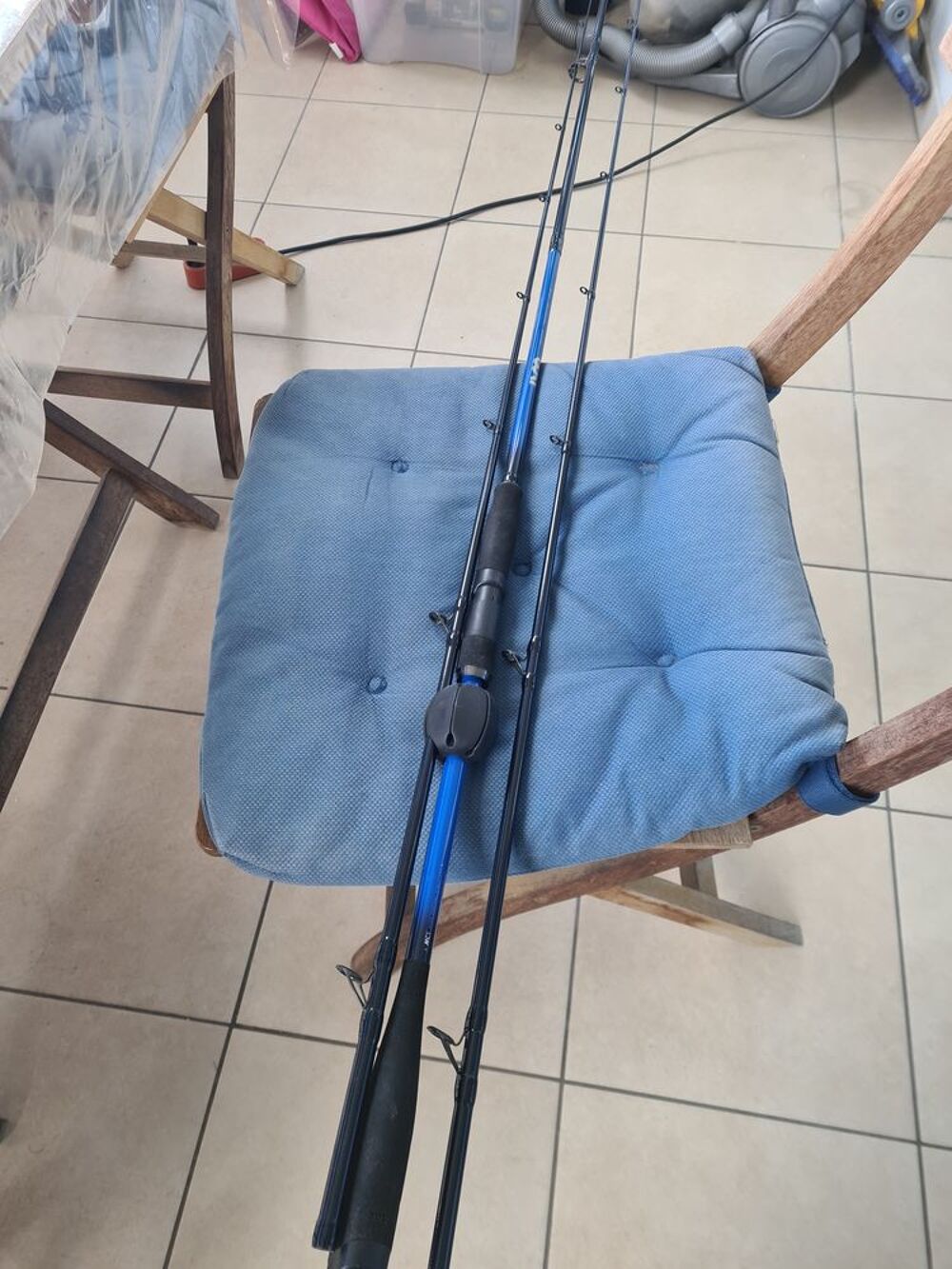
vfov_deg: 67.3
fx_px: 953
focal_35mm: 26
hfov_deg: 53.1
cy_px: 634
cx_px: 476
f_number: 1.8
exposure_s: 1/50
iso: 64
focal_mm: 5.4
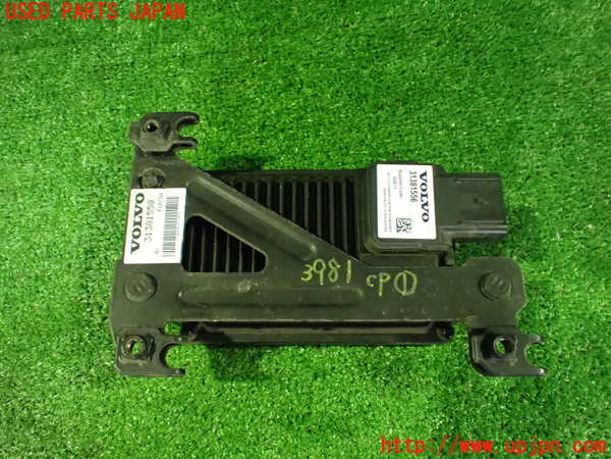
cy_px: 230
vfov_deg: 46.8
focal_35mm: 30
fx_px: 530
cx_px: 306
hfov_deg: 60.0
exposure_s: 1/30
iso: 1600
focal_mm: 5.4
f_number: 2.3
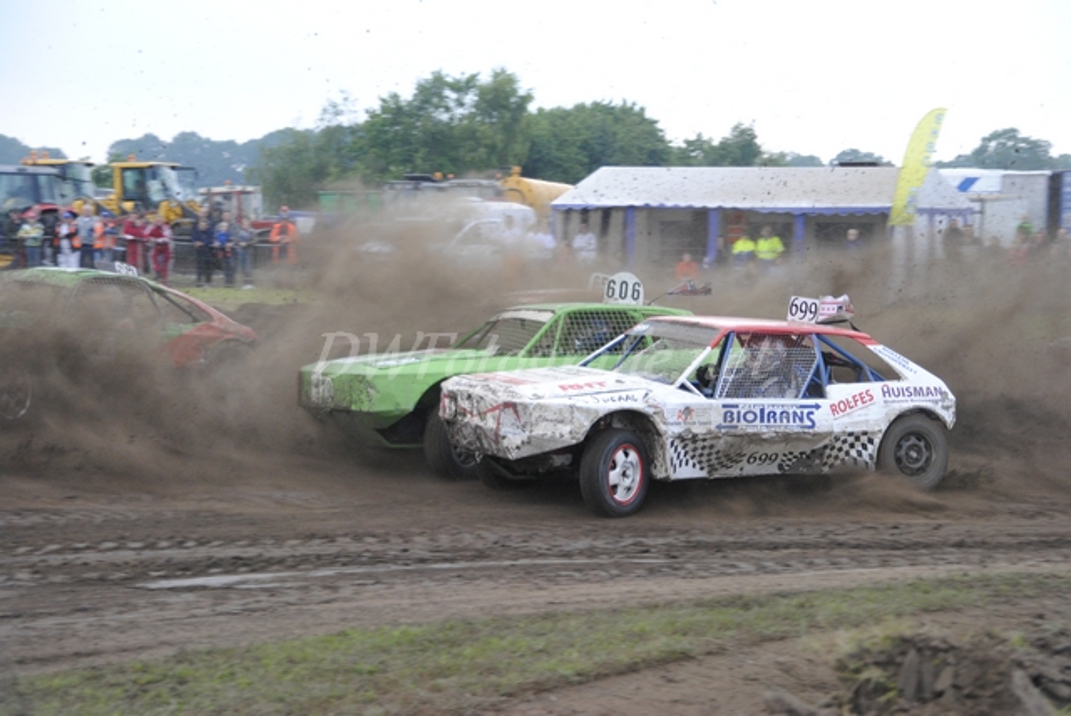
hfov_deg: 18.9
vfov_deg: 12.7
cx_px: 536
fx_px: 3216
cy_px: 358
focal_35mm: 108
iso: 800
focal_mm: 72
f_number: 5.3
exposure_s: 1/400
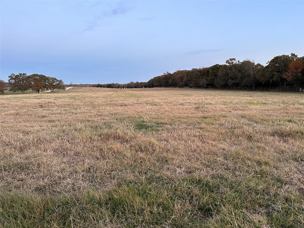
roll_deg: +1.3
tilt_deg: -7.3
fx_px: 211
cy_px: 114
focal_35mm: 24
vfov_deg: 56.8
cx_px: 152
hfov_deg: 71.6
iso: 250
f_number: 1.78
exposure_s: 1/111
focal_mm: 6.86
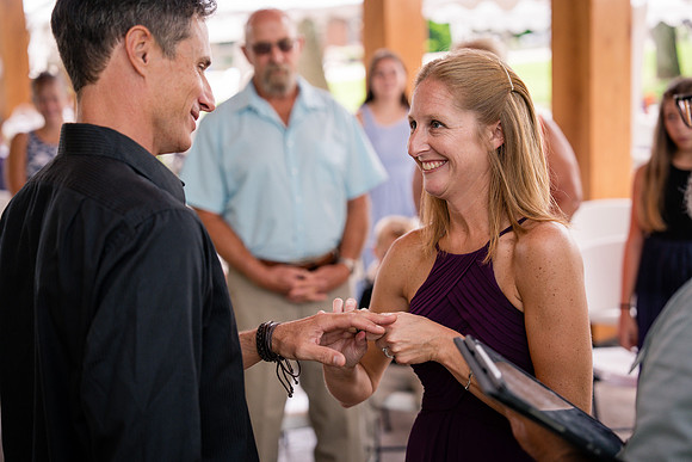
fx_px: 1346
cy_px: 231
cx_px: 346
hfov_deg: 28.8
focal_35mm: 70
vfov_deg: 19.5
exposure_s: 1/500
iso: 400
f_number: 2.8
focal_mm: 70
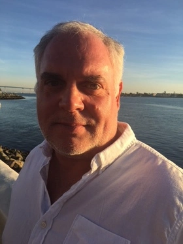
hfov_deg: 48.3
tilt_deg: -5.1
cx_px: 92
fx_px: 204
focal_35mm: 29
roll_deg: -1.4
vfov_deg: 61.6
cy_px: 122
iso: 25
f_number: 2.2
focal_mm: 4.15
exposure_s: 1/1012
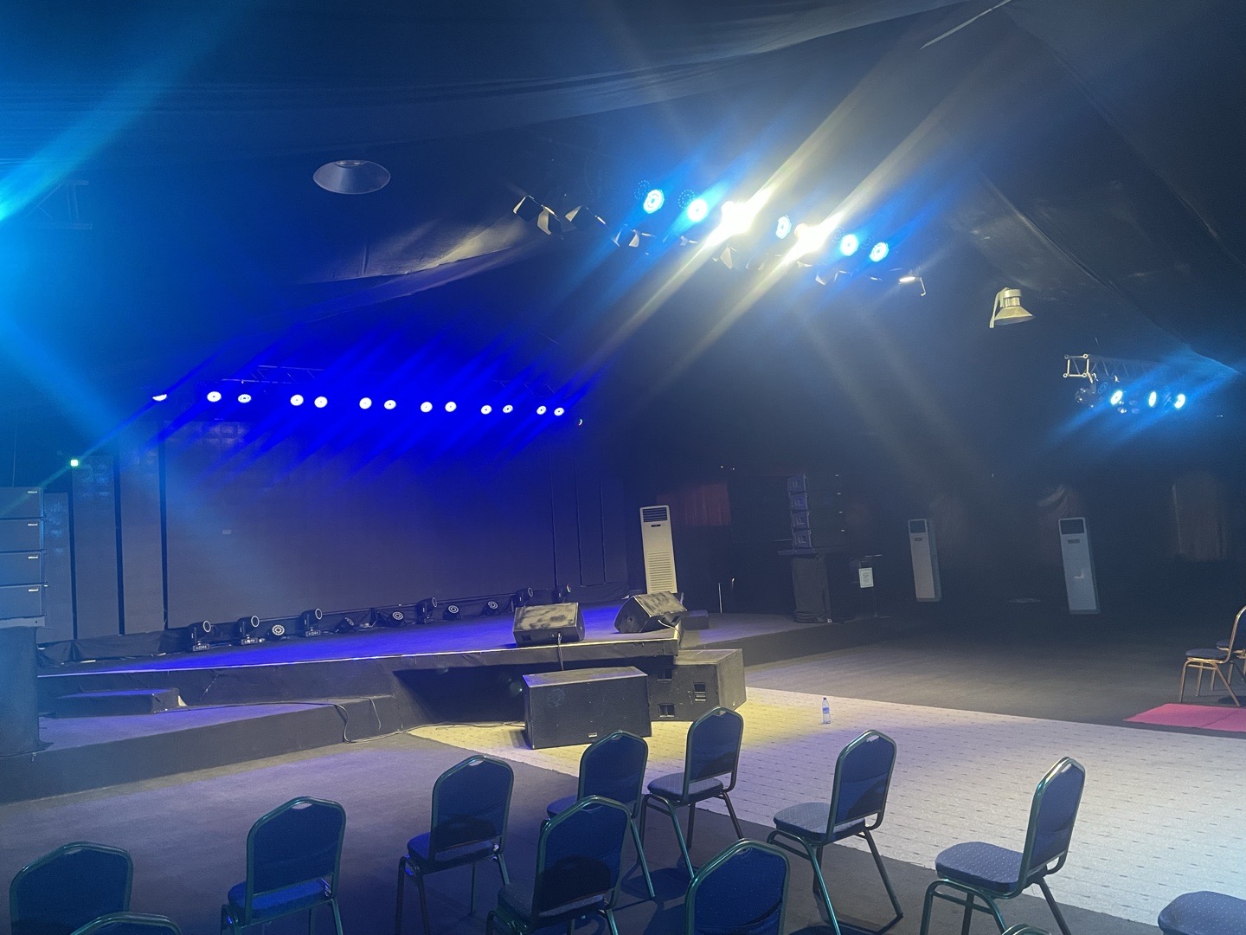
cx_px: 623
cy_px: 468
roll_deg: +4.4
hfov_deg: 67.3
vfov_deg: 53.1
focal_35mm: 26
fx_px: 936
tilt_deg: +6.1
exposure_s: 1/60
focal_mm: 4.2
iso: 400
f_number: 1.6
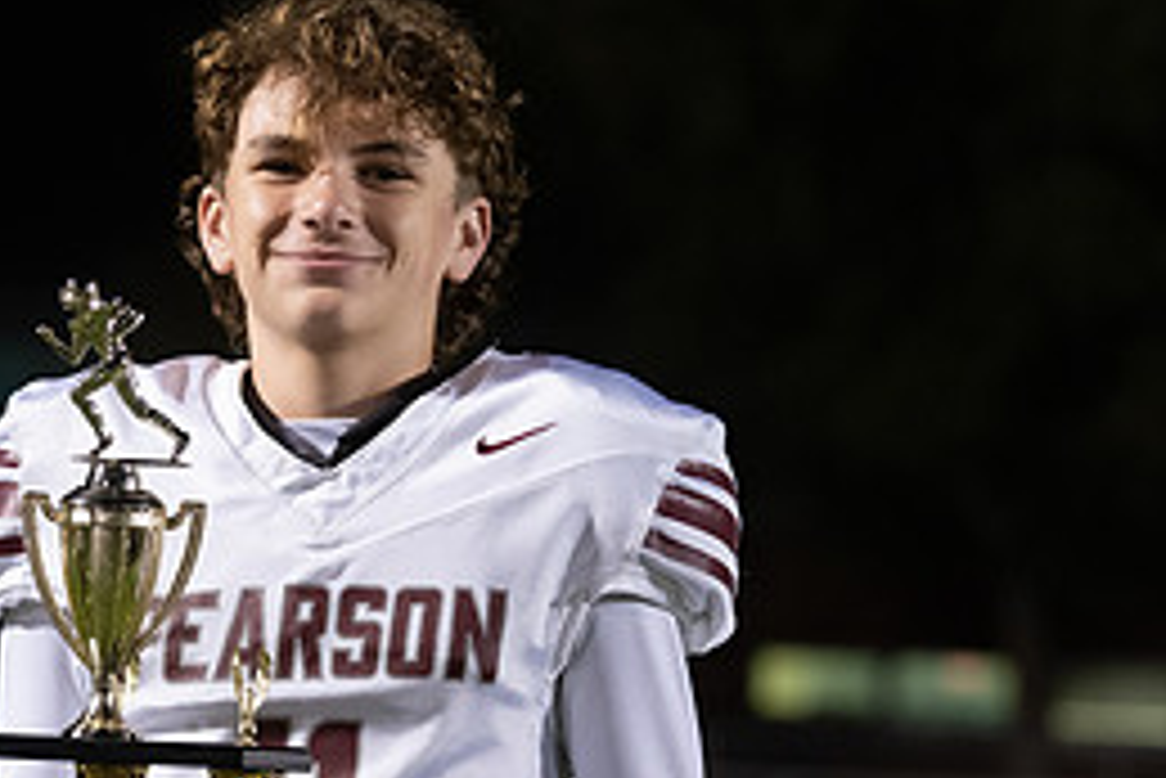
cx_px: 387
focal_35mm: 233
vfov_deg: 5.9
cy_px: 681
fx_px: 7551
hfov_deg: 8.8
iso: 4000
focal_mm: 104
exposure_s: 1/320
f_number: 3.5
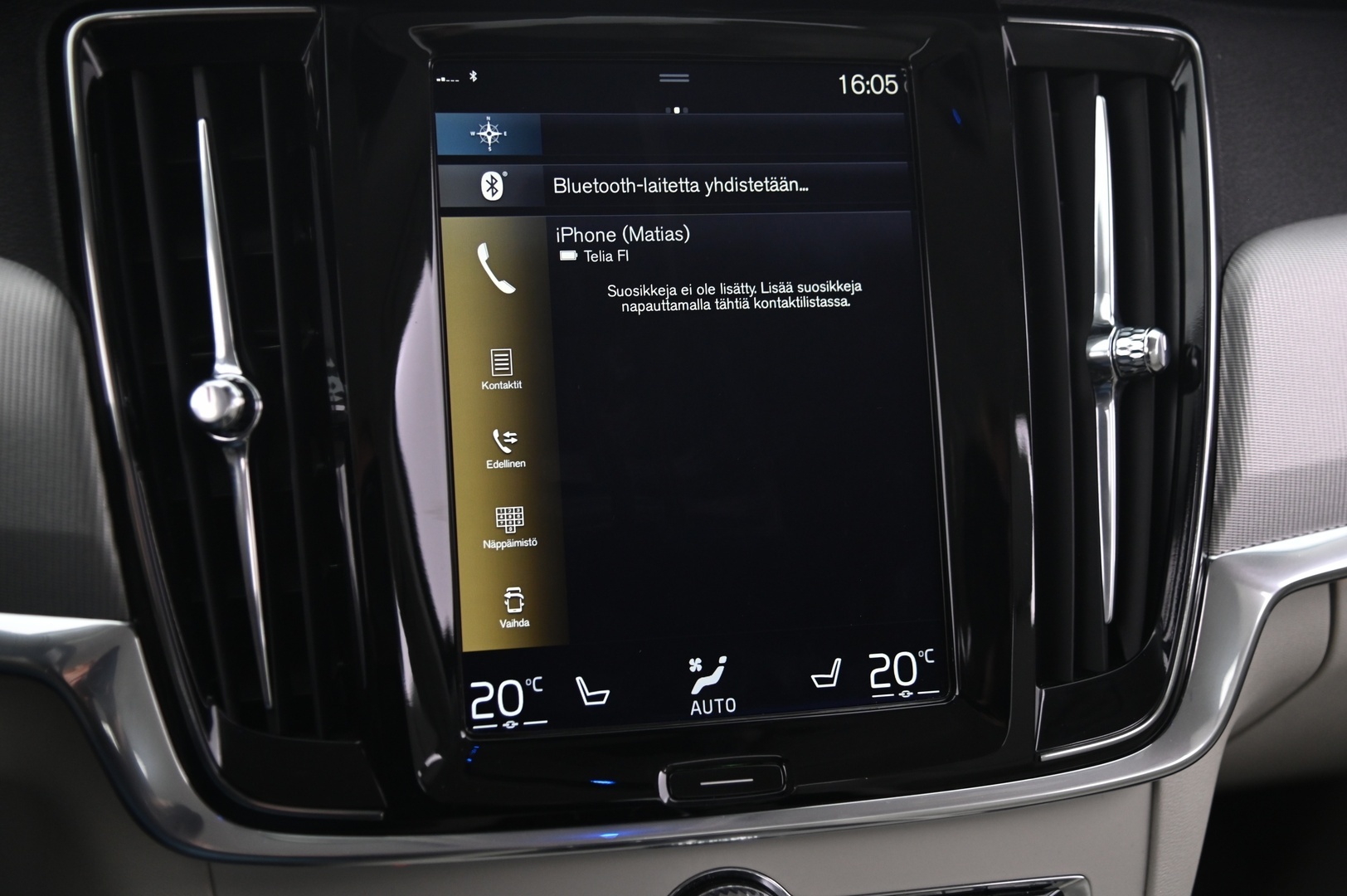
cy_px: 448
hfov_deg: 41.1
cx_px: 674
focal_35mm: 48
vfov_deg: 28.0
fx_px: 1794
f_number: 4
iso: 2000
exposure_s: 1/15
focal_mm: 48
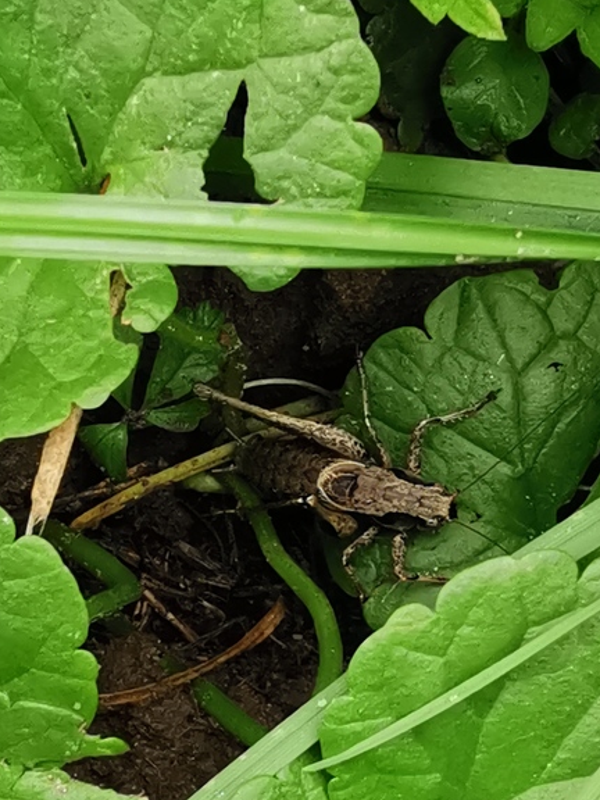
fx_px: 2080
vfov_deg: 21.8
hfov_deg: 16.4
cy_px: 399
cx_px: 301
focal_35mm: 90
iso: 64
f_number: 2.2
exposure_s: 1/120
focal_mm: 2.26
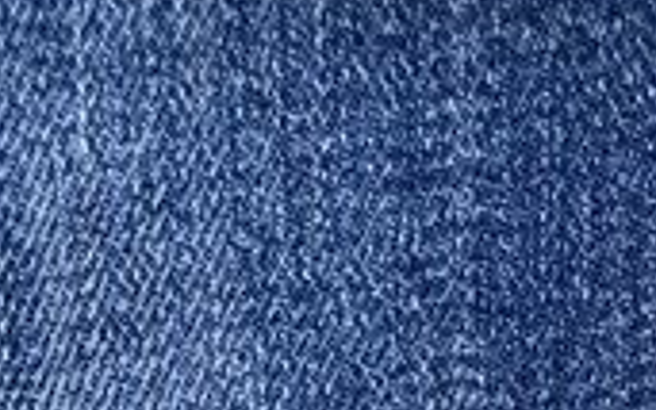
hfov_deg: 16.1
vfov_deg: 8.7
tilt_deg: -65.0
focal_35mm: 129
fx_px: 2307
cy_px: 1169
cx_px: 476
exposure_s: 1/50
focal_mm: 4.25
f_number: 1.8
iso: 200
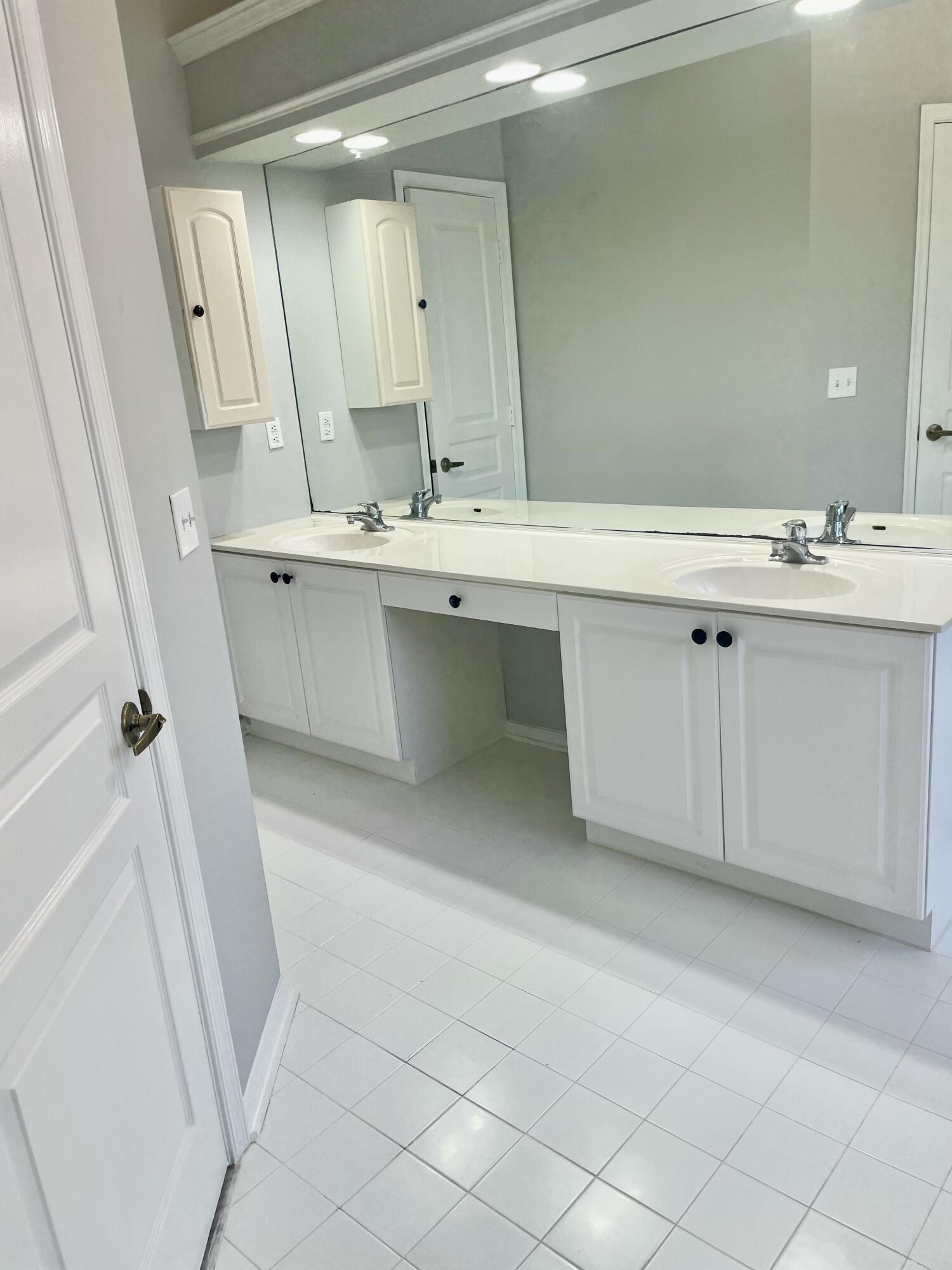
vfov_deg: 67.3
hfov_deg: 53.1
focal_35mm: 26
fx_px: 953
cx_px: 476
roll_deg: +4.6
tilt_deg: -15.8
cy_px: 635
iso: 50
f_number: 1.6
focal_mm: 4.2
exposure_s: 1/120
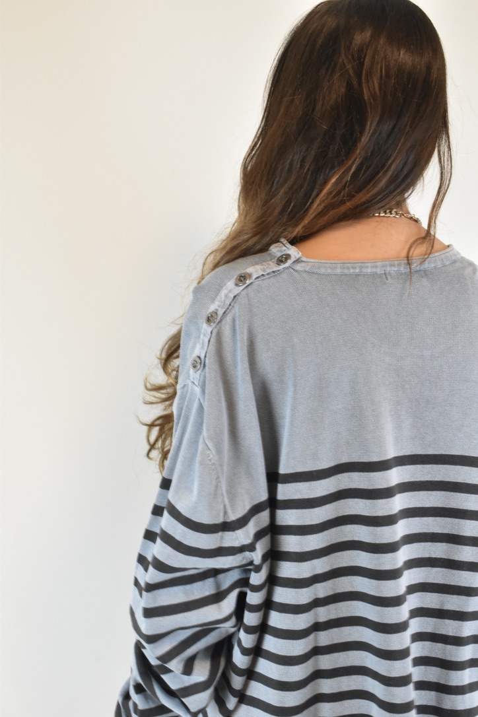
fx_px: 1195
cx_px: 239
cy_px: 358
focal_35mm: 60
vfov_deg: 33.4
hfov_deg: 22.6
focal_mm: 40
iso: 1600
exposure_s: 1/20
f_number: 16
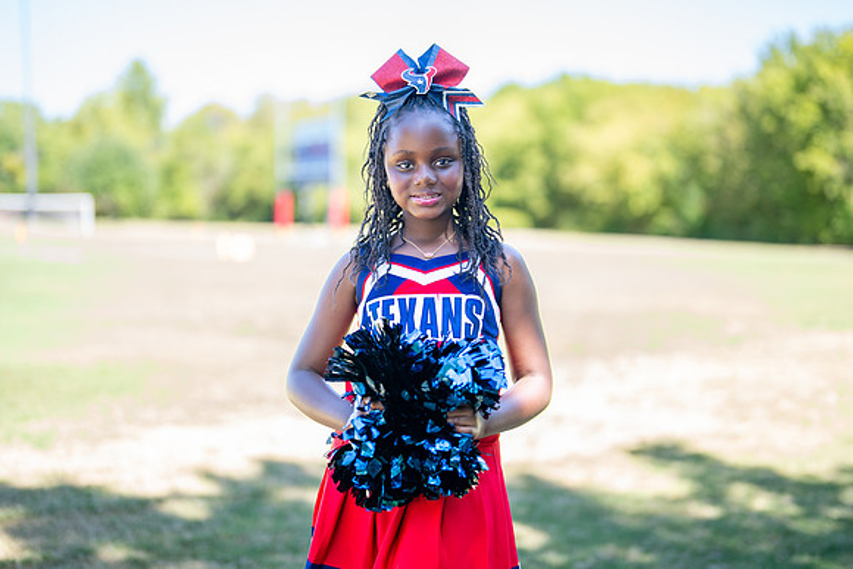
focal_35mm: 56
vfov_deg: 24.4
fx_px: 1317
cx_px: 432
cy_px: 287
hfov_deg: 35.9
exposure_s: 1/800
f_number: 1.2
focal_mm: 50
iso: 100
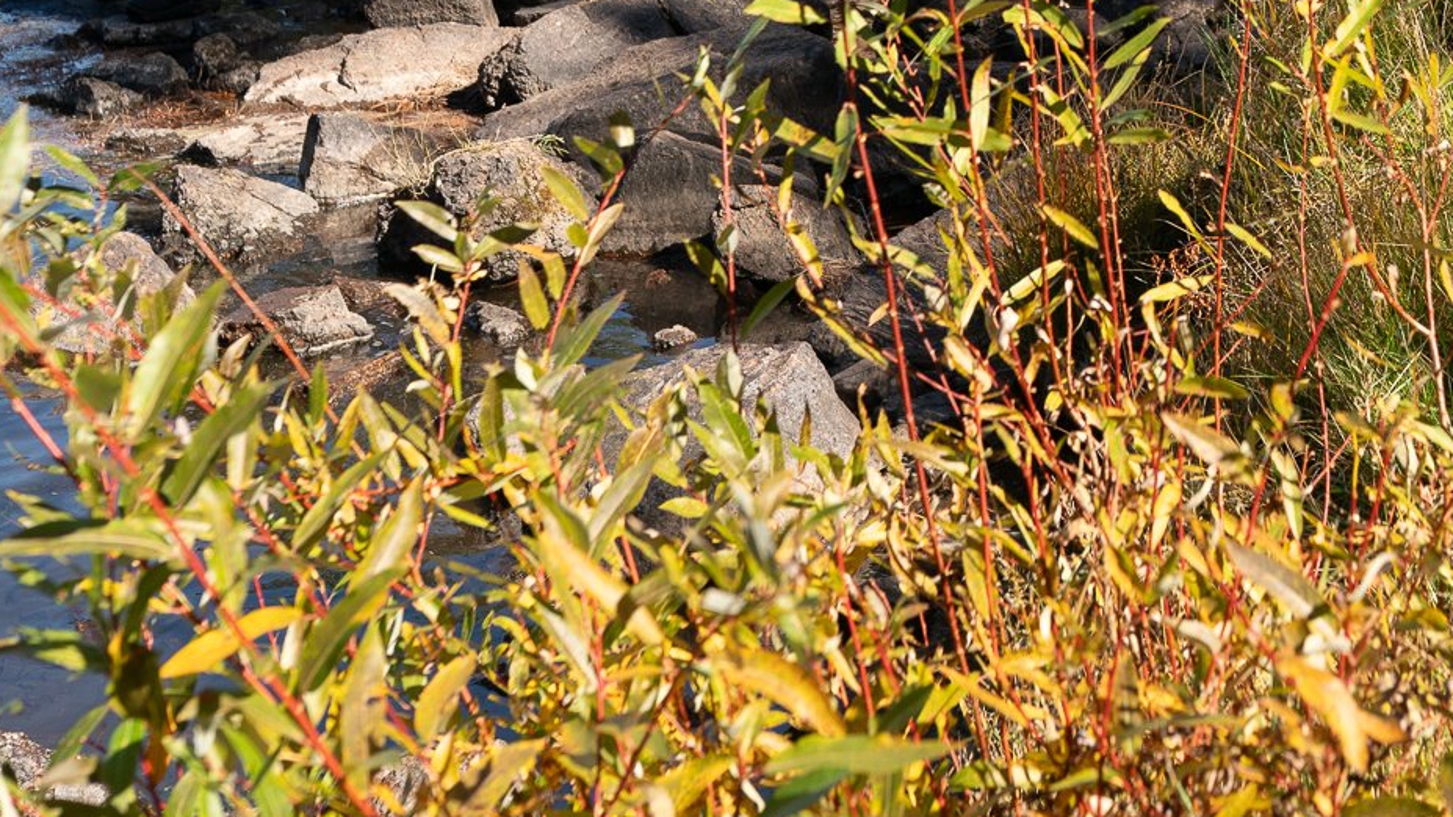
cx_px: 1268
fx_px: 3044
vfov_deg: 14.9
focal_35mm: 79
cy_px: -101
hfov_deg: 26.1
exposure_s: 1/640
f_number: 5.6
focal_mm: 35
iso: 640
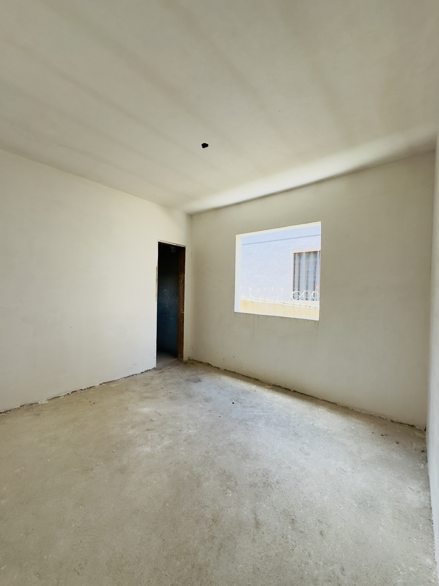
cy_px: 293
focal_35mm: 14
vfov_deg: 102.1
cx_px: 220
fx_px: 237
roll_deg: -0.5
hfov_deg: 85.7
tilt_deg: -1.4
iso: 40
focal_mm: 2.22
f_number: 2.2
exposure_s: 1/185
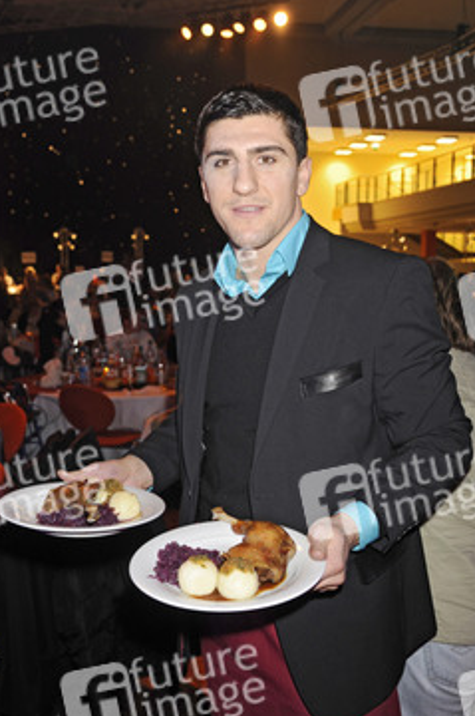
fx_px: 794
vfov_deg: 48.4
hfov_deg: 33.3
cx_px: 221
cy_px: 394
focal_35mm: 40
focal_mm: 36
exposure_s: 1/30
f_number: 5.6
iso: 1000
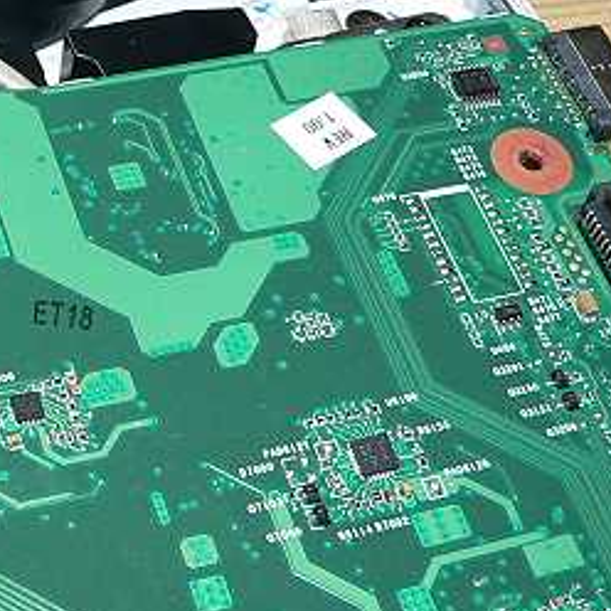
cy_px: 234
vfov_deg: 21.1
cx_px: -30
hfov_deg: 20.3
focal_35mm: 82
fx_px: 1638
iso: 200
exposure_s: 1/125
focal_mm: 6
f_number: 4
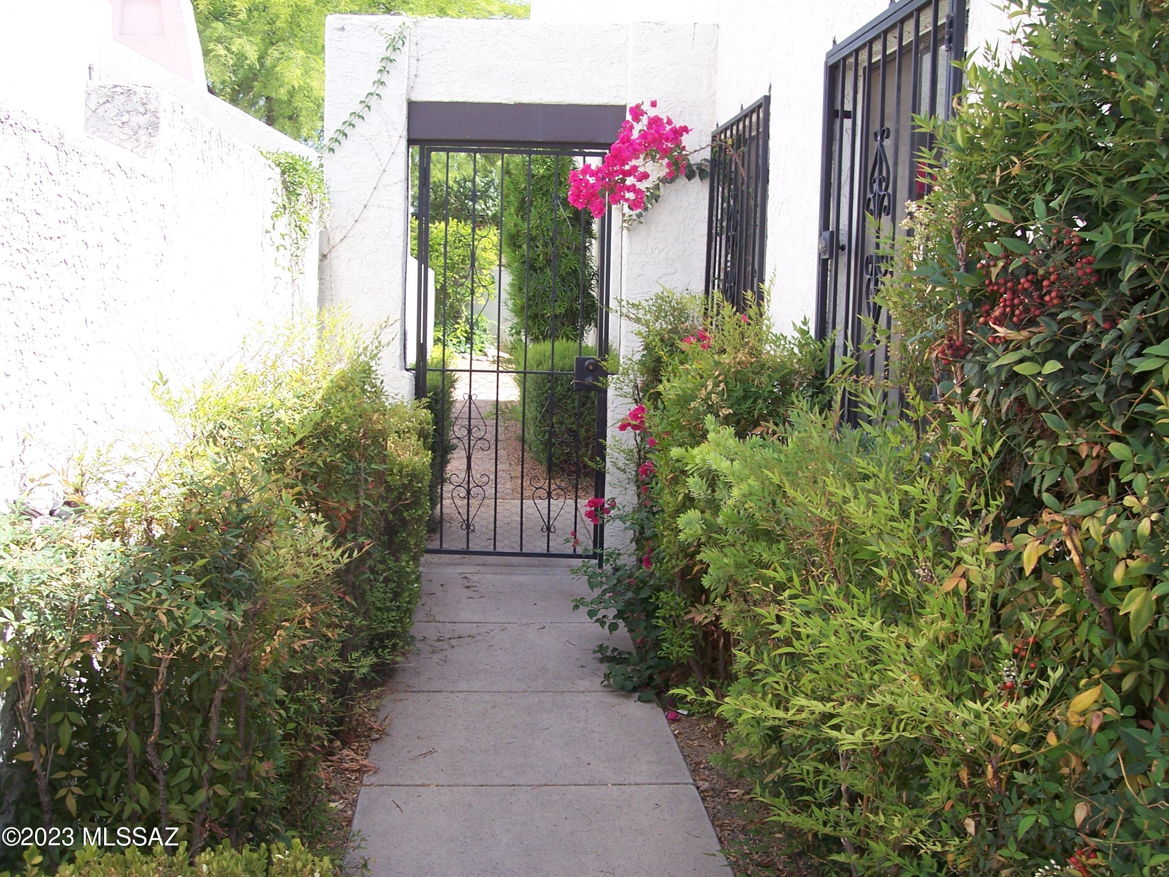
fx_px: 1317
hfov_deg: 47.9
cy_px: 438
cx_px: 584
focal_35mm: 39
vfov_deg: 36.8
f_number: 3.4
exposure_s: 1/250
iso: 100
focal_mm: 8
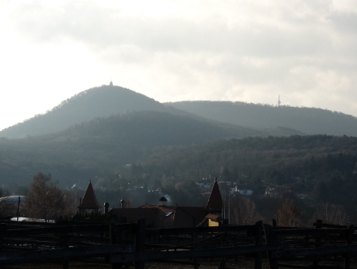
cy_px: 141
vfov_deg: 12.7
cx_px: 226
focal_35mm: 117
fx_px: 1208
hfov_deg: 16.8
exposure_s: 1/400
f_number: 5.6
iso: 100
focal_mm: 14.9
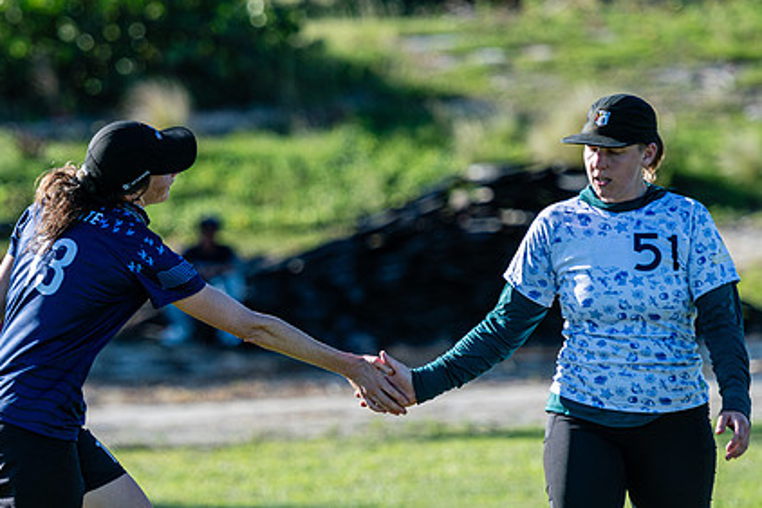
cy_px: 338
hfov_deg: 5.7
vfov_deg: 3.8
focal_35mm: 360
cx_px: 240
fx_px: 7617
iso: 100
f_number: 3.2
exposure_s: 1/1250
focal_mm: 175
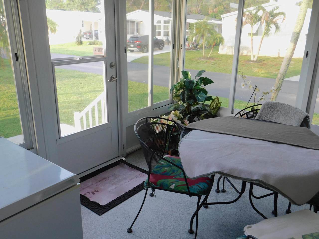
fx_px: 276
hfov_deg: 60.0
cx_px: 160
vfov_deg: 46.8
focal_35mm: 30
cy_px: 120
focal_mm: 5.3
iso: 125
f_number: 3.2
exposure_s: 1/40
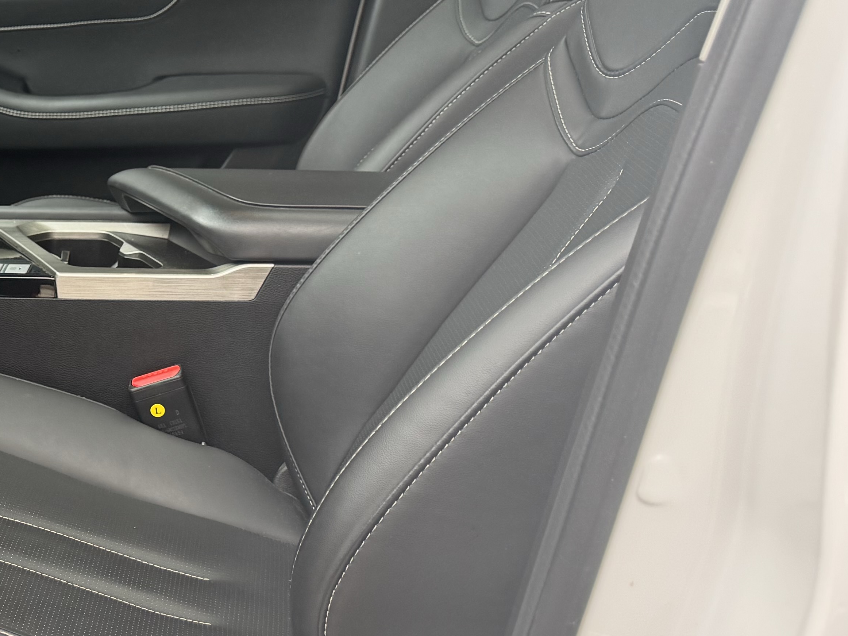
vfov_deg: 24.8
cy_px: 356
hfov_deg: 28.9
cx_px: -134
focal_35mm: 59
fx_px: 1445
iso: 160
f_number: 1.78
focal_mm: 6.76
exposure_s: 1/121
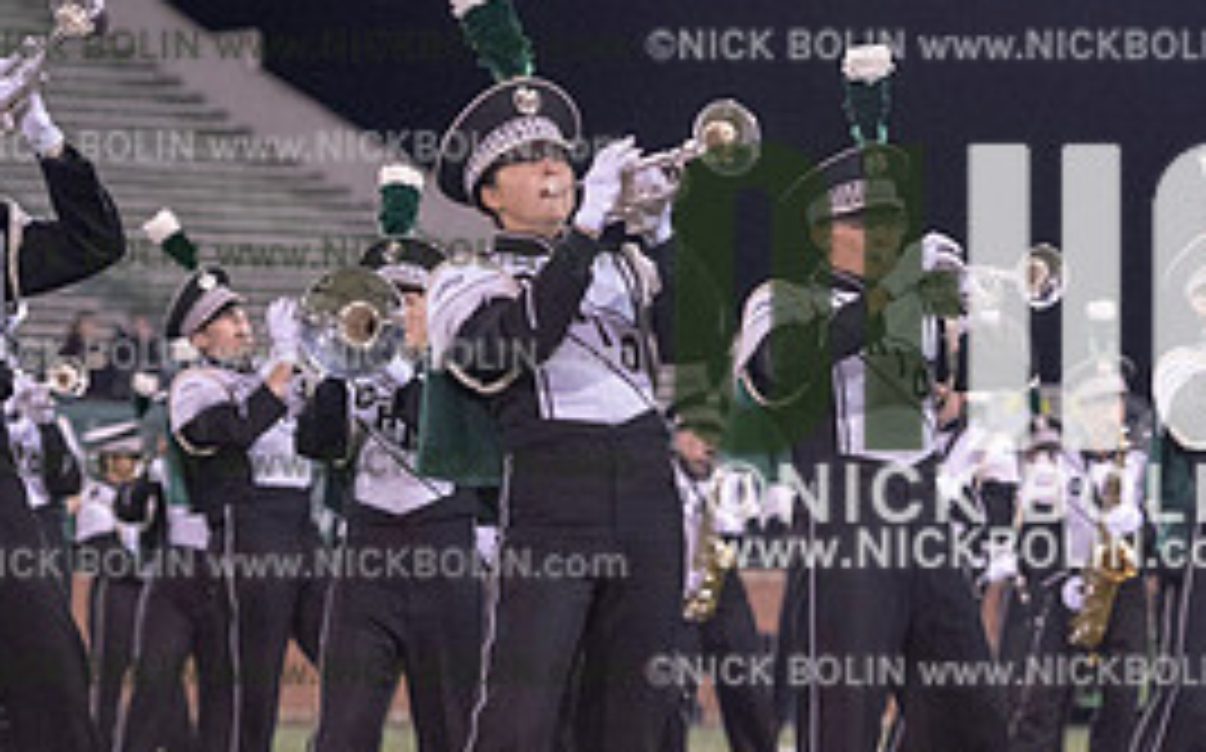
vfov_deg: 5.6
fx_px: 7619
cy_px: 358
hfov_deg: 9.0
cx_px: 990
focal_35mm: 232
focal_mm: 105
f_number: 3.2
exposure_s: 1/1250
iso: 5000
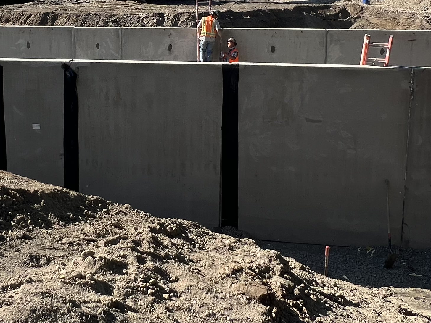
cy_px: 29
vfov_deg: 37.0
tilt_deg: -5.7
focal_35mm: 36
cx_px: 132
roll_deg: +0.0
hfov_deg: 50.1
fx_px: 448
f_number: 1.8
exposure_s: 1/1054
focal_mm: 1.57
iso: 32
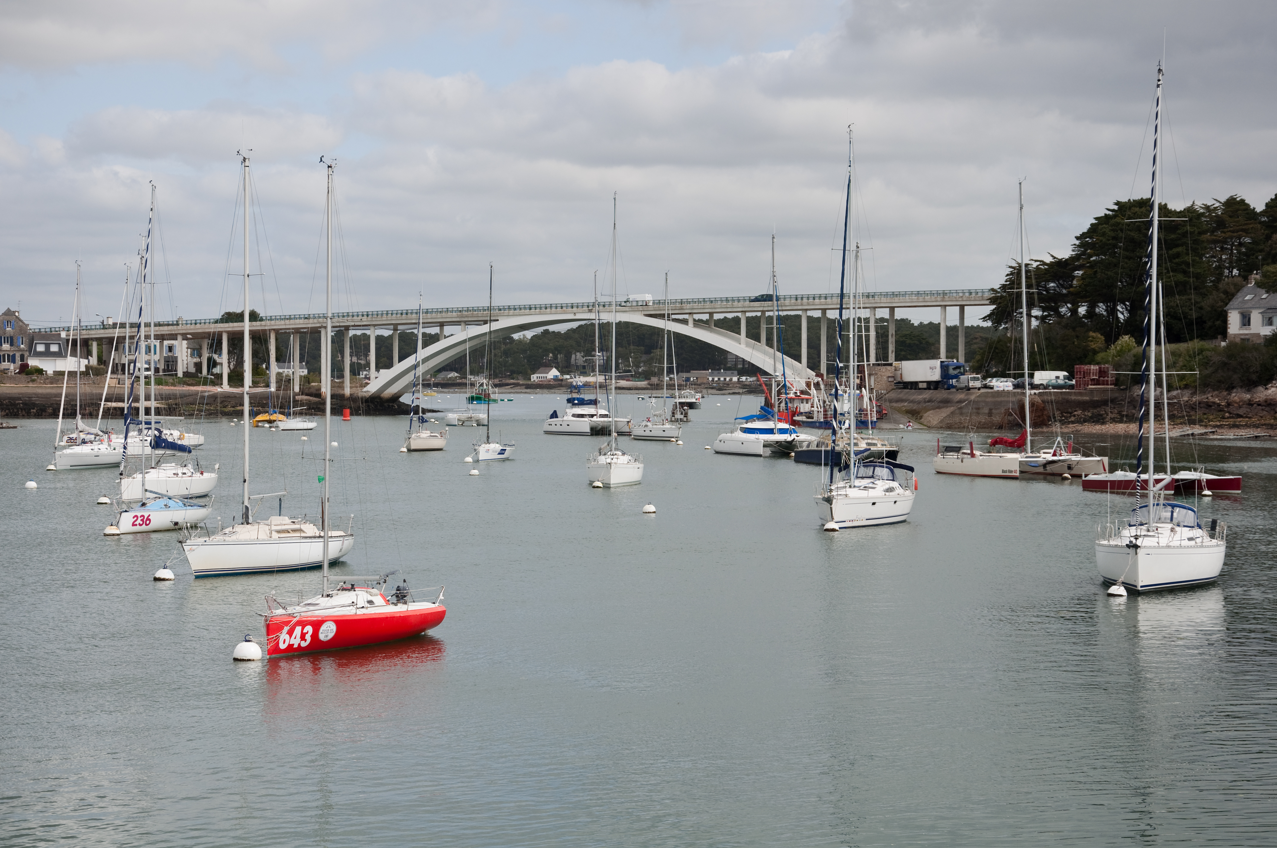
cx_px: 638
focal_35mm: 75
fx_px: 2657
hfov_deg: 27.0
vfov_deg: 18.1
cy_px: 424
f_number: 8
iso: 200
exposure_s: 1/500
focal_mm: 50
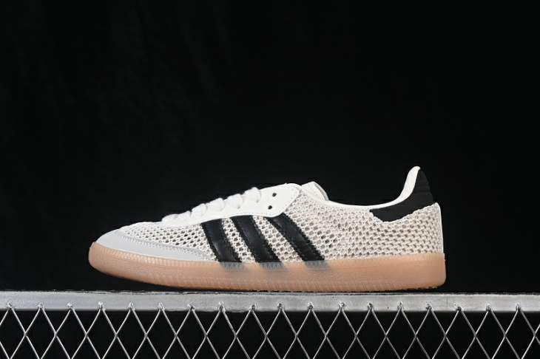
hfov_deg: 27.0
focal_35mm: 75
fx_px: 1124
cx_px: 270
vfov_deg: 18.2
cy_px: 180
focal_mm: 50
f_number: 8
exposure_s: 1/80
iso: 160
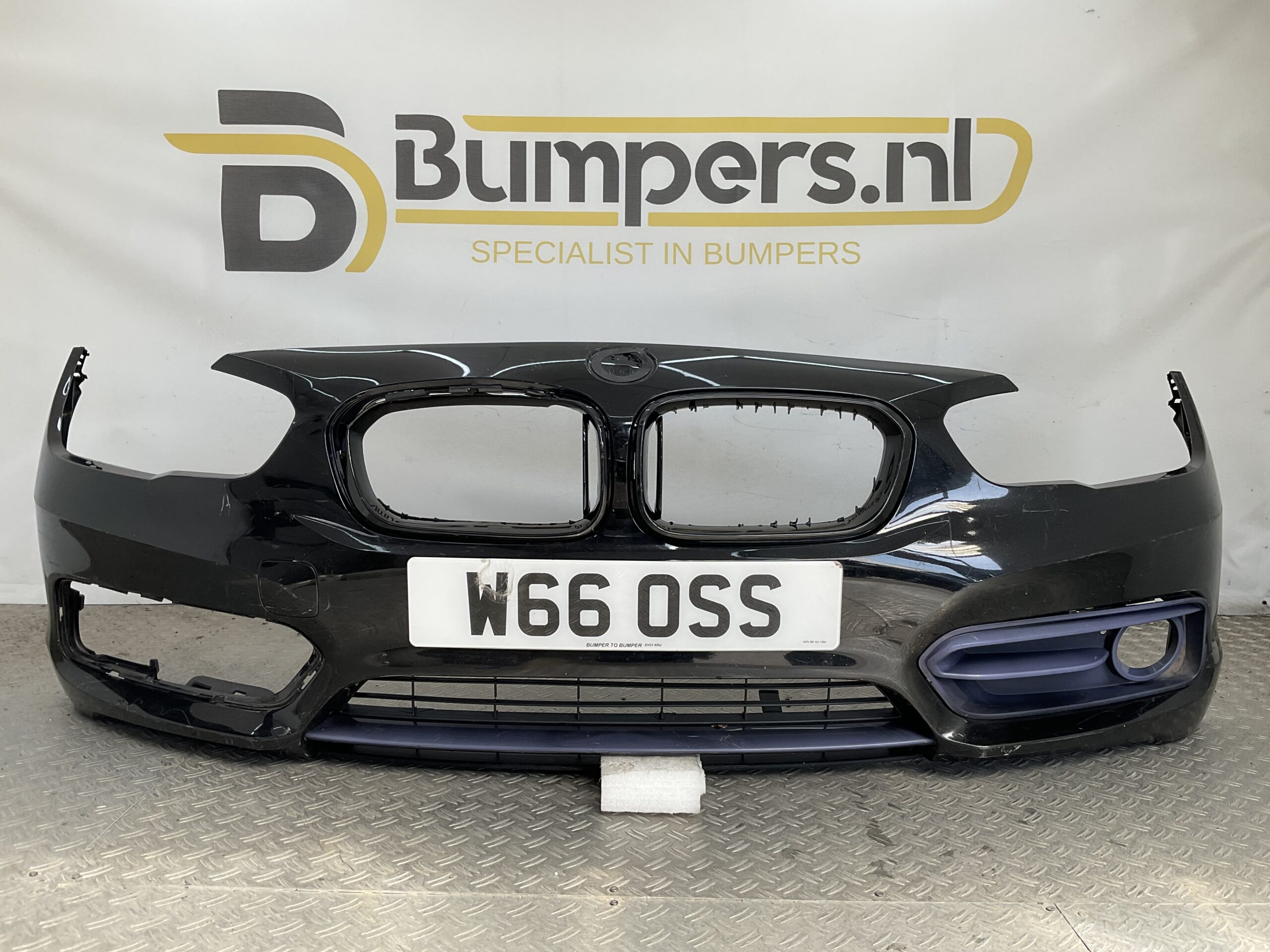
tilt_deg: -7.6
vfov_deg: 48.2
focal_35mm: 29
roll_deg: -1.1
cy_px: 476
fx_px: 1064
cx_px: 635
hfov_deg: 61.7
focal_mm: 3
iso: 16
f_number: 1.8
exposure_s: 1/327
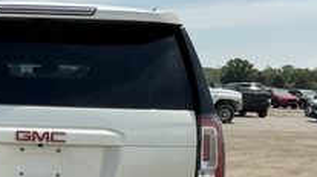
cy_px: 162
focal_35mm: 59
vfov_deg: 19.9
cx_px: 38
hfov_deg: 33.8
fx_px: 495
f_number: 1.8
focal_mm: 3
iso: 25
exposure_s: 1/2058
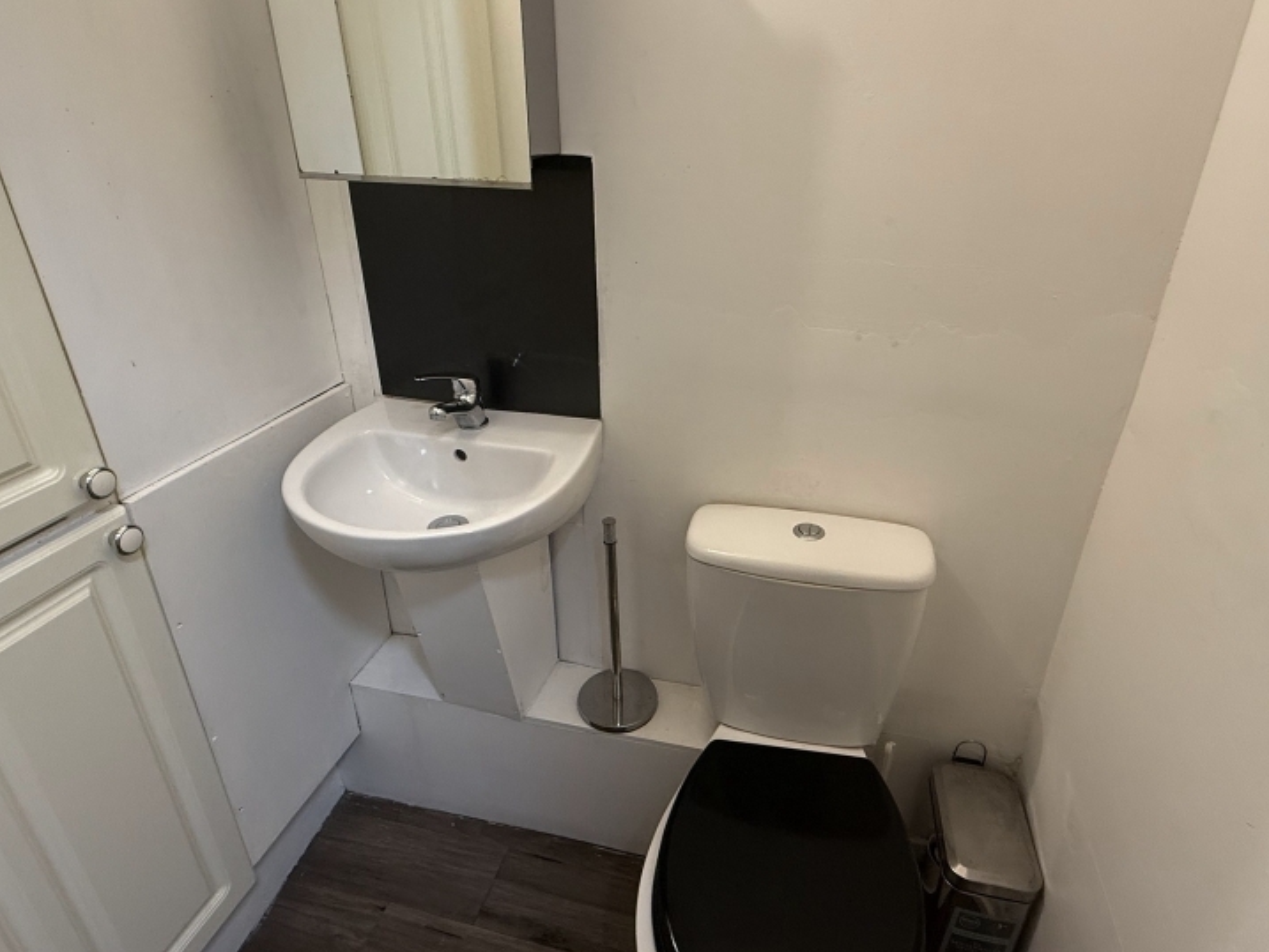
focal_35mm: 20
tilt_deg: -25.0
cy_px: 442
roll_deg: -0.2
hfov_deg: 81.7
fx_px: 733
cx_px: 669
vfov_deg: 65.9
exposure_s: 1/100
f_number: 2.2
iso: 250
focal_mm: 2.22
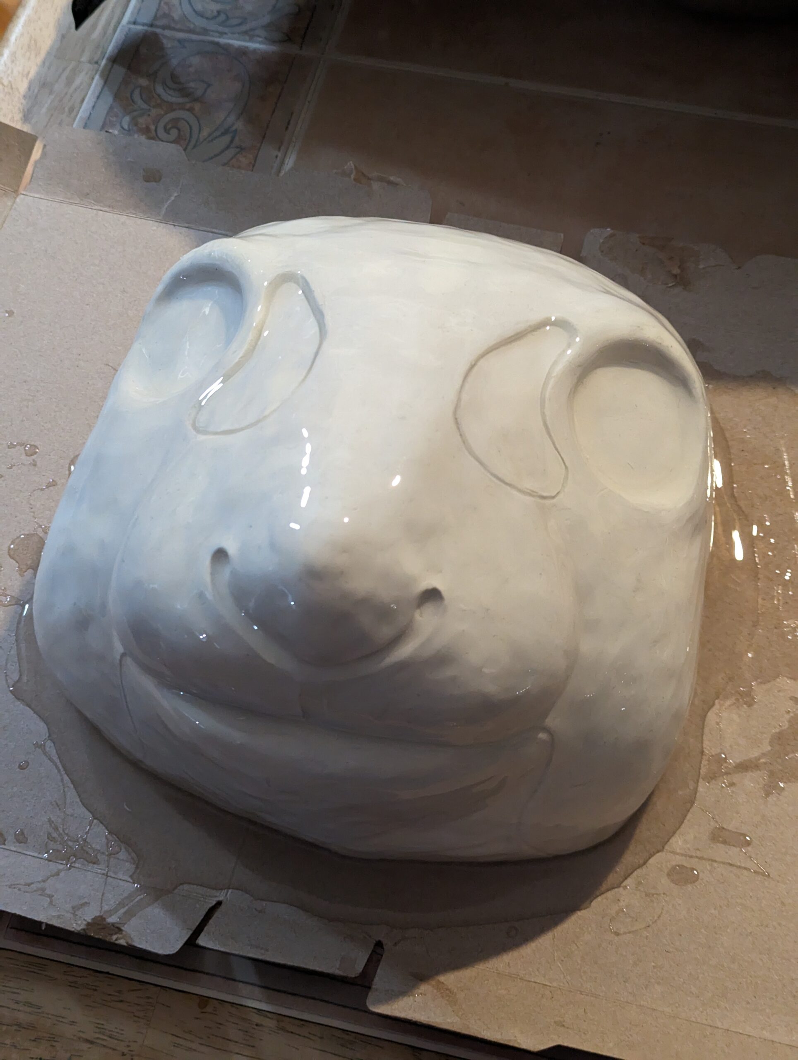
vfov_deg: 39.6
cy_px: 530
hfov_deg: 30.3
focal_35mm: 48
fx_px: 1471
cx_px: 399
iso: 892
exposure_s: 1/24
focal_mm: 6.81
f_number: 1.85
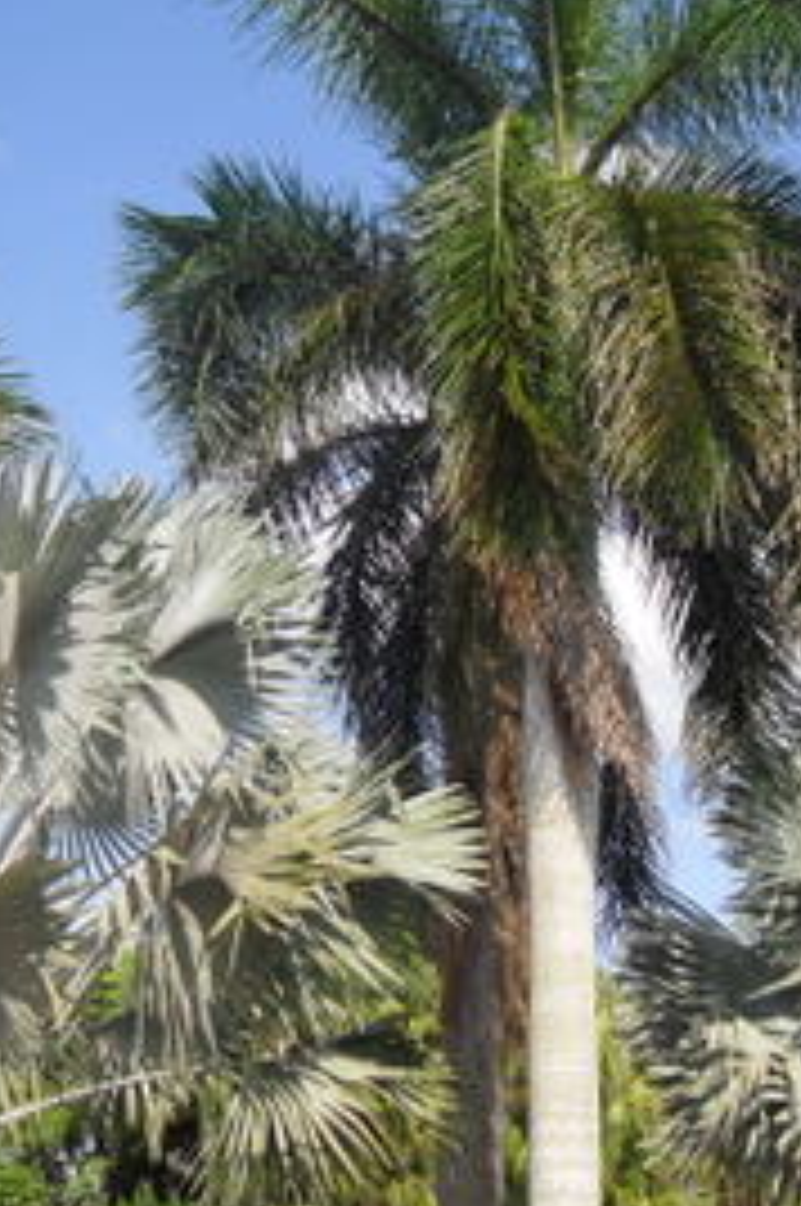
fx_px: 1639
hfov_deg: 27.4
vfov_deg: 40.4
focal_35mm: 49
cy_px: 648
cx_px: 486
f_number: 3.4
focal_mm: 5
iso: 80
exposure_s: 1/750
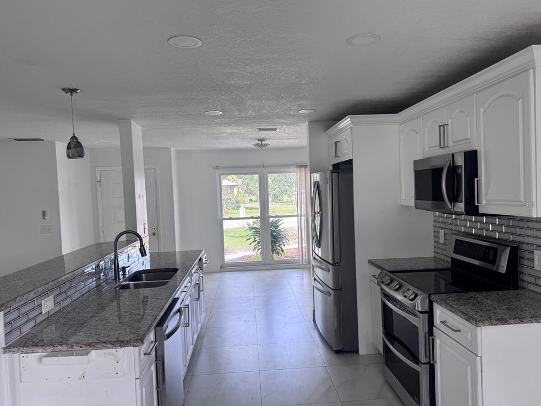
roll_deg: +2.4
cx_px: 274
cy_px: 204
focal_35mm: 25
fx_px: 391
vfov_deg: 54.9
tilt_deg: -3.1
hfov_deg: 69.4
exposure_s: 1/124
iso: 64
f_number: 1.78
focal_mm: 6.76
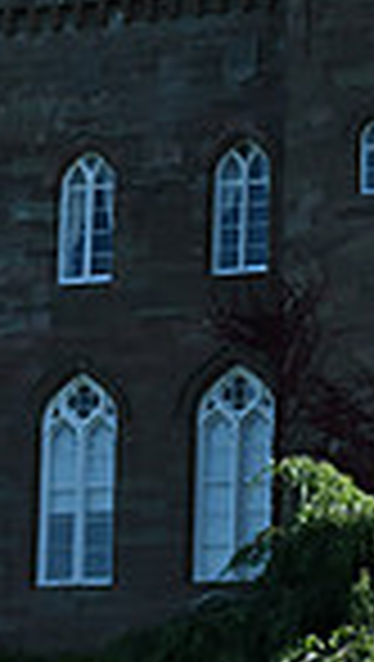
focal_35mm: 248
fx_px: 4360
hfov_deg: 4.7
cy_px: 489
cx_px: -725
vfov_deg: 8.7
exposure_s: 1/1250
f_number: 4
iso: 220
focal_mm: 60
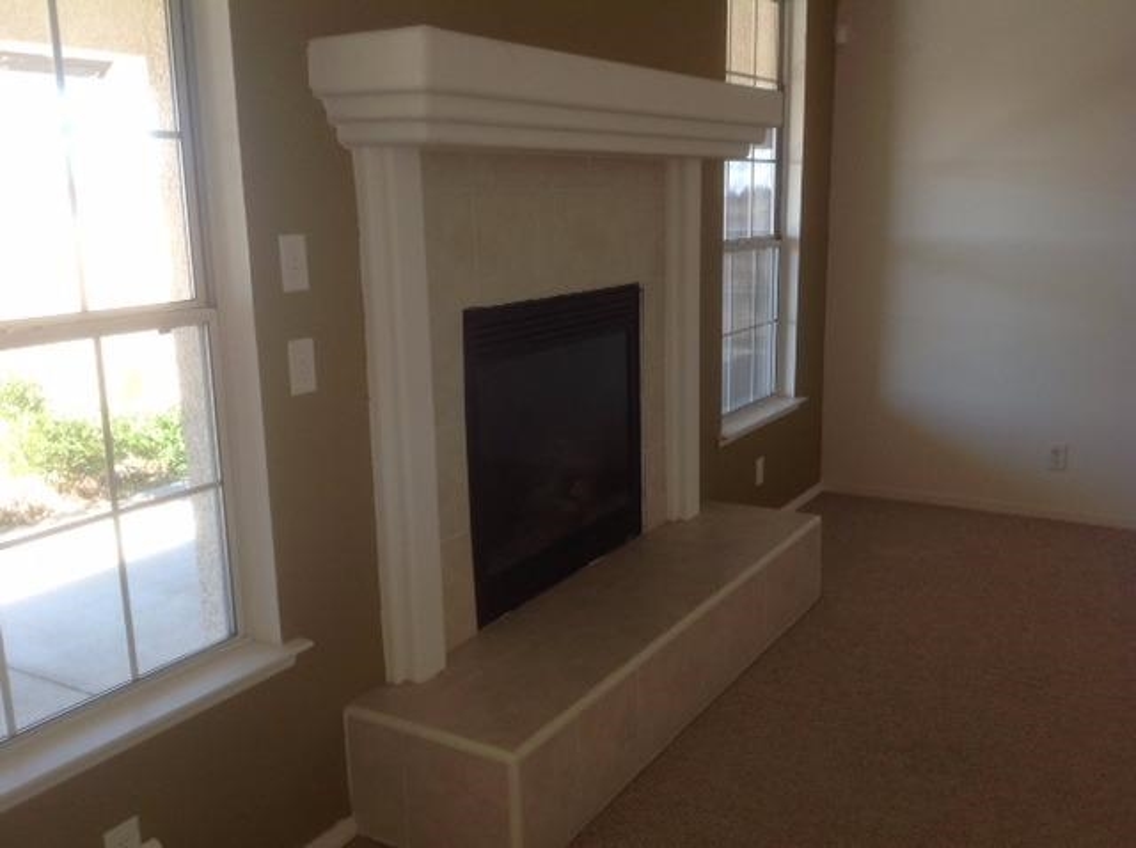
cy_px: 424
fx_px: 1147
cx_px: 568
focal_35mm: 35
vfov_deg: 40.6
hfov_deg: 52.7
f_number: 2.4
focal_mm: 4.28
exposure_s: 1/60
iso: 64
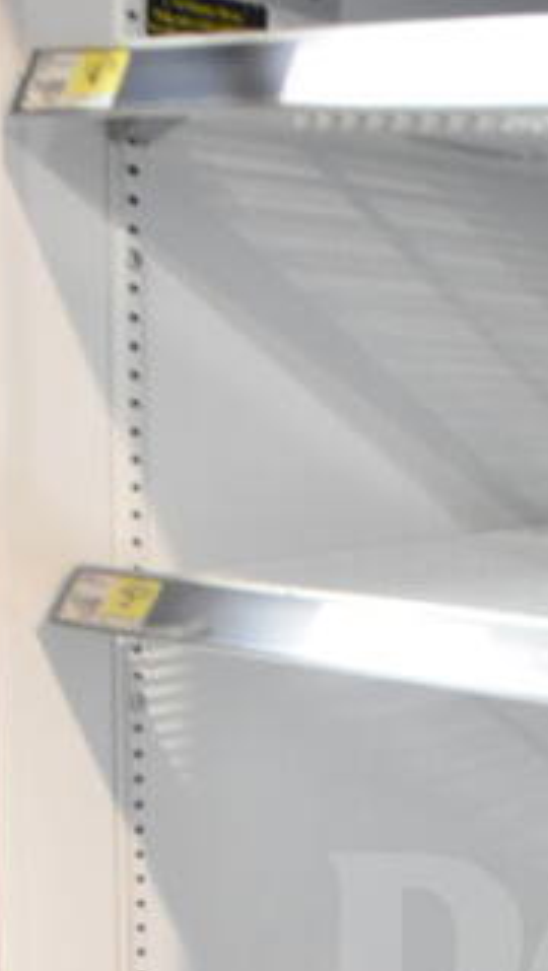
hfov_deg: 14.6
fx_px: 2087
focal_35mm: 81
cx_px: 600
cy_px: 1093
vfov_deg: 24.3
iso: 1600
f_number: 3.5
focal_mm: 18
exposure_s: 1/50
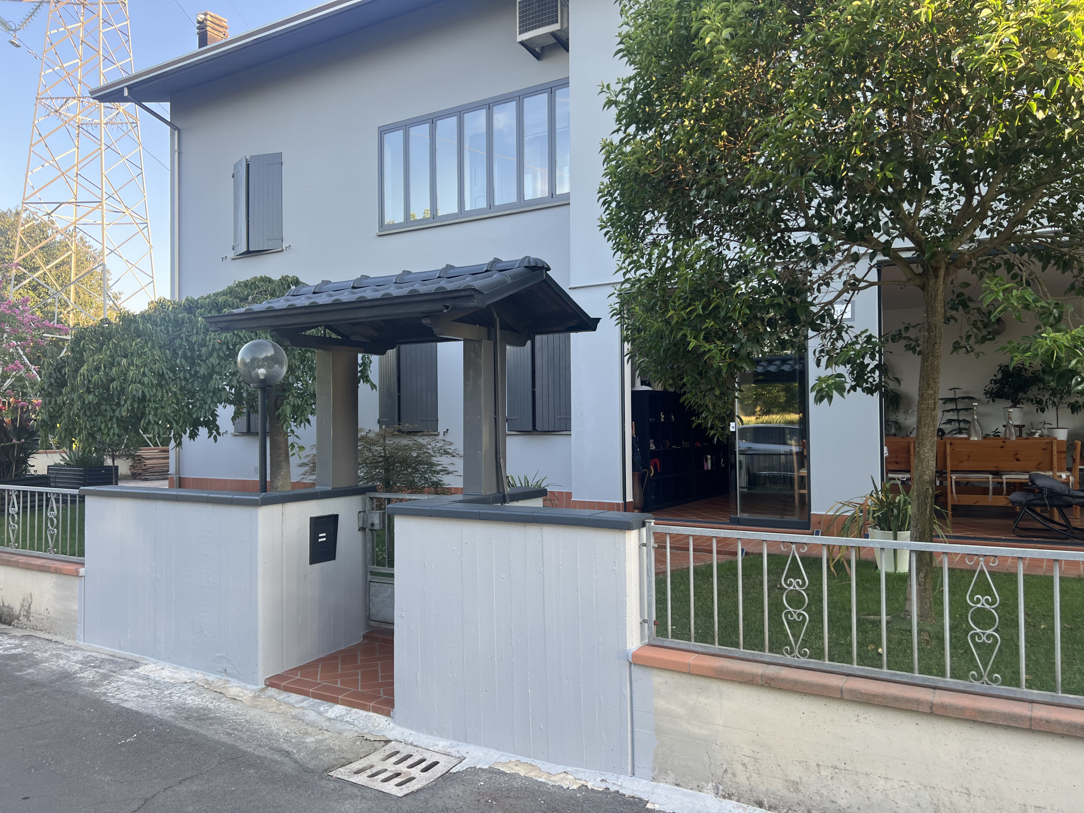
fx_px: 814
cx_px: 542
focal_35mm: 26
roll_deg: +0.6
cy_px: 406
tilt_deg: +0.1
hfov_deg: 67.3
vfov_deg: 53.1
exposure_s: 1/241
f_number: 1.5
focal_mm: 5.7
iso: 40
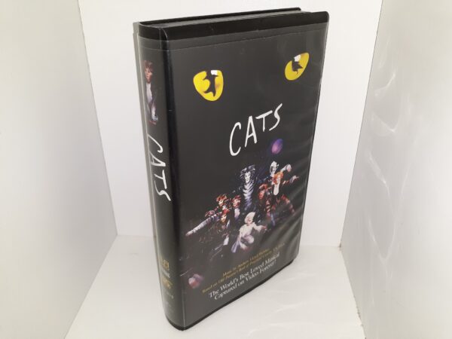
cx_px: 226
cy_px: 170
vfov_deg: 49.7
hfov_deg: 63.4
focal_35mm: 28
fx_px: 366
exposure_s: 1/120
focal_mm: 3.7
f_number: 1.7
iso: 50
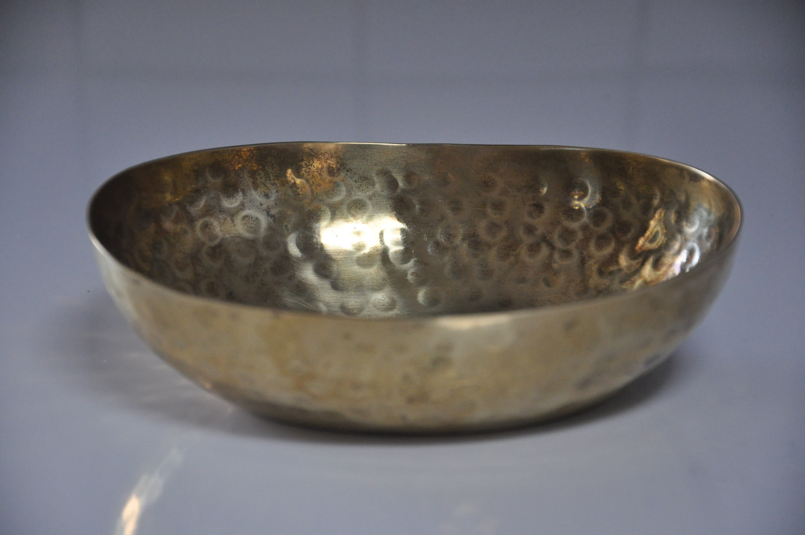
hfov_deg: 13.1
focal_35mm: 158
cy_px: 268
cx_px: 402
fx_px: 3518
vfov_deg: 8.7
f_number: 5.6
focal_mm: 105
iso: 1400
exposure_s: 1/125
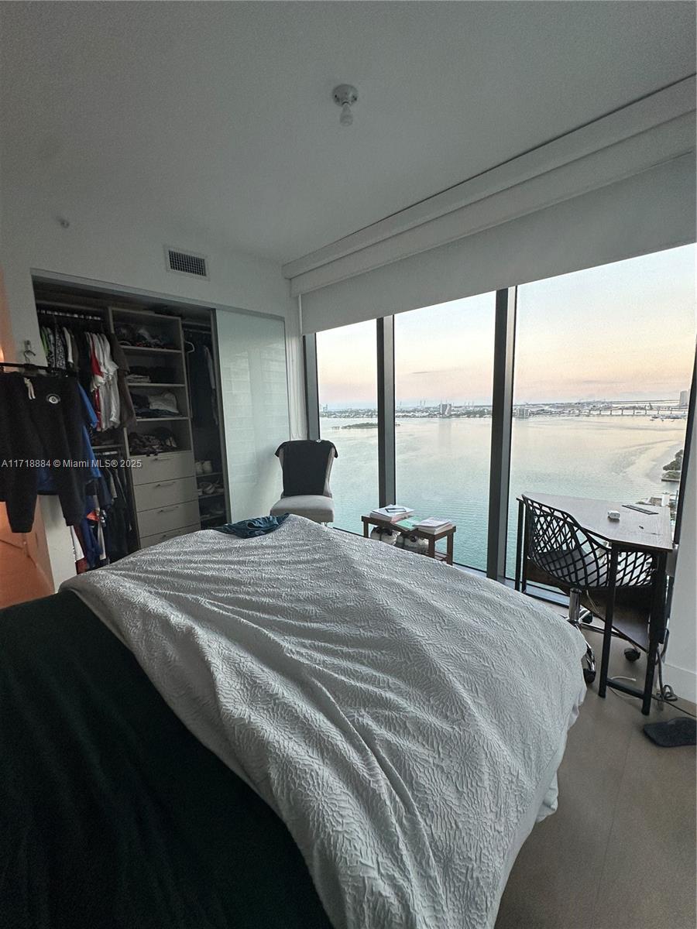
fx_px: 376
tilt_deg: -8.9
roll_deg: +0.1
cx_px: 348
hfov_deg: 85.7
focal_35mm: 14
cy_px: 464
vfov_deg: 102.1
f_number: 2.2
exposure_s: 1/120
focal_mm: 2.22
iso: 125
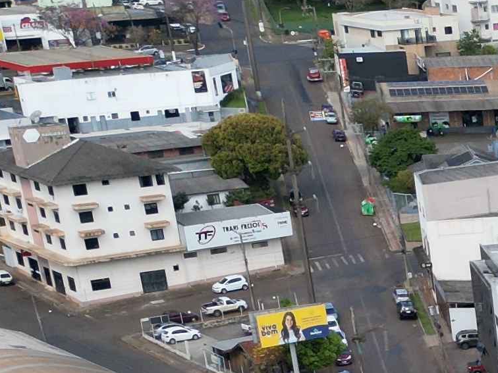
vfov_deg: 10.5
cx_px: 945
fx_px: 1841
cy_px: 770
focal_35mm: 128
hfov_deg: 13.5
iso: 160
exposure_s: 1/1500
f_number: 1.7
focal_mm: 6.72
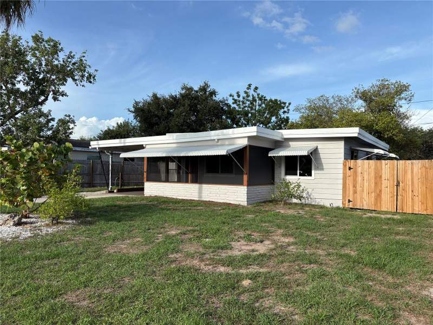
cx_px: 216
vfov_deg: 53.1
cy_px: 162
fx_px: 325
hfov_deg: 67.3
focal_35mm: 26
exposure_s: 1/2639
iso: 50
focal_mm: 5.96
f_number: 1.6
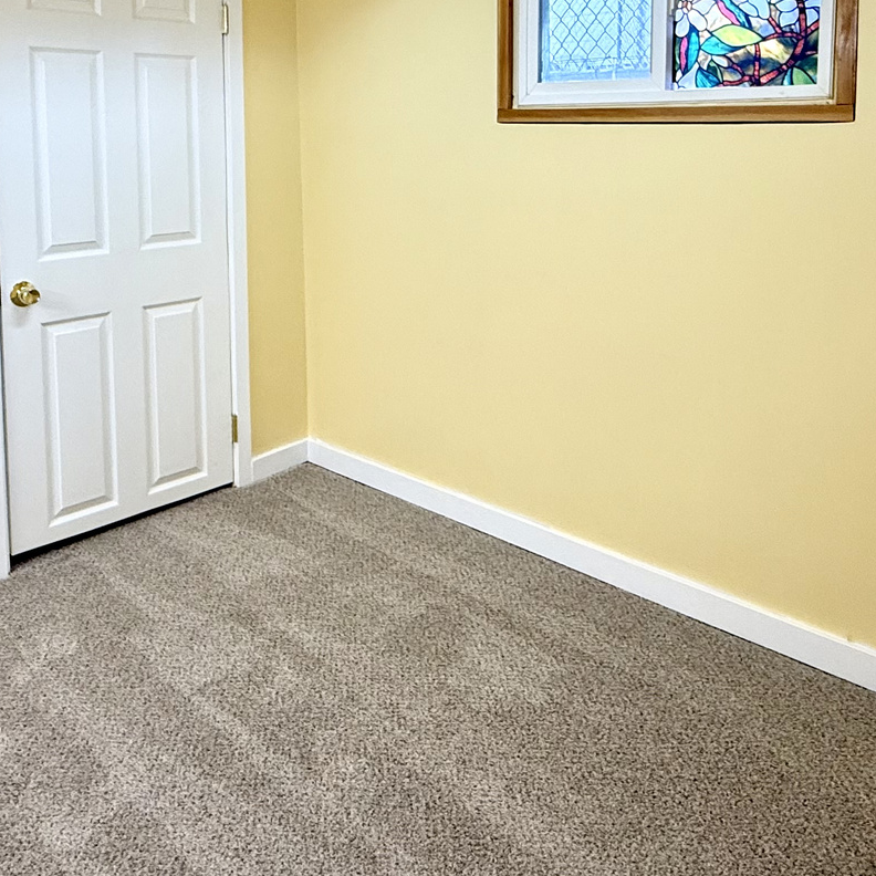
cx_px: 410
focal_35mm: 32
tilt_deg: -4.1
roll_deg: +0.1
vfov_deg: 48.8
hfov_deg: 51.1
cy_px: 201
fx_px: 916
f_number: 2.2
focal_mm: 2.22
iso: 125
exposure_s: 1/120
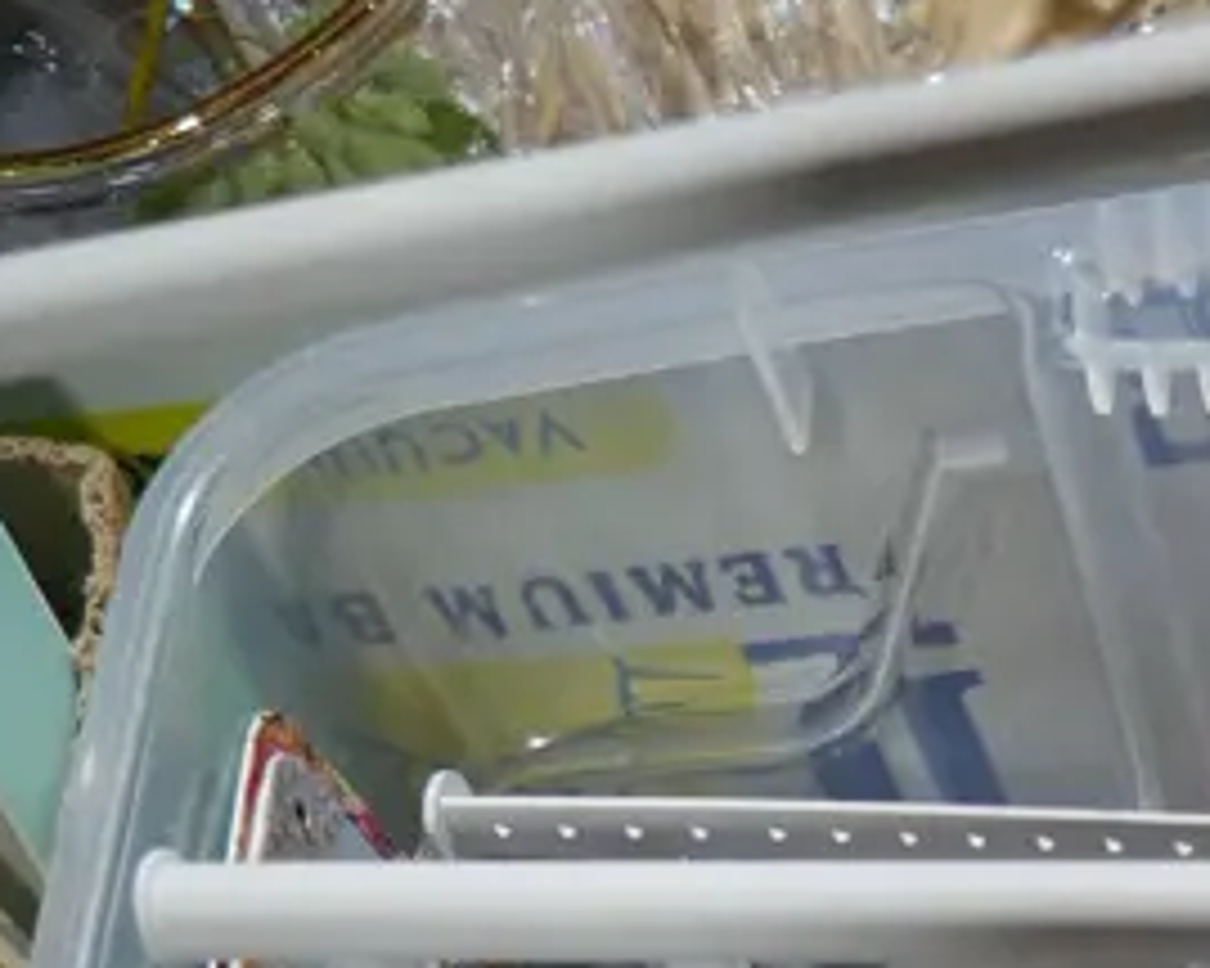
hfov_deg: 17.4
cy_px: 2220
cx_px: 1543
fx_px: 3723
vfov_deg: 12.2
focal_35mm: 104
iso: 200
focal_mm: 14
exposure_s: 1/60
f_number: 3.5
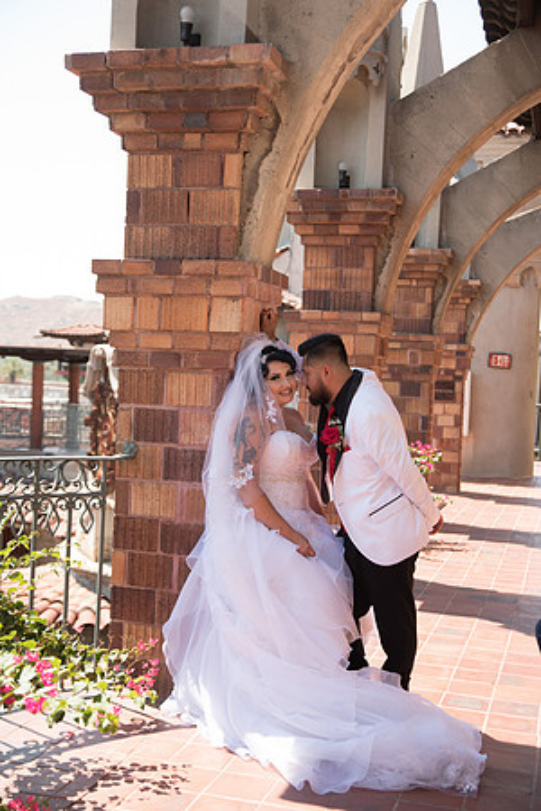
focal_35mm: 46
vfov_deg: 42.7
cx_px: 270
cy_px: 406
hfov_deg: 29.2
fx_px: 1037
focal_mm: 46
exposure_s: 1/320
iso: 100
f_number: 4
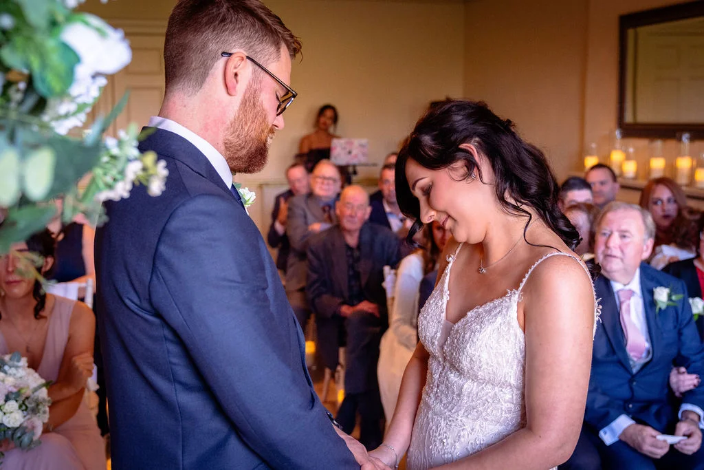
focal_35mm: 42
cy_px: 235
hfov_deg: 46.4
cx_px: 352
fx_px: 821
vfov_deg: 31.9
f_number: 2.8
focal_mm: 28
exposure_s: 1/200
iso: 1250
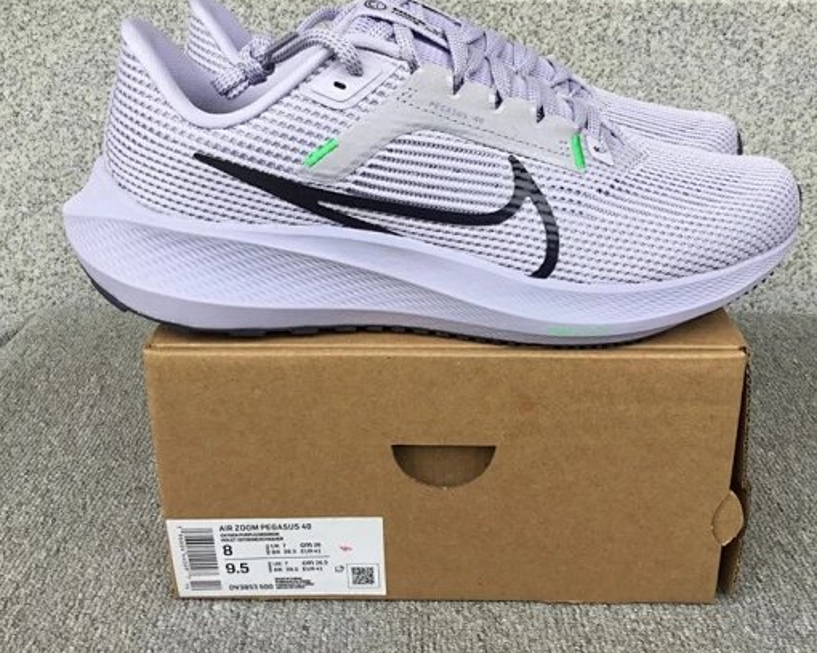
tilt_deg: -20.3
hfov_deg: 47.9
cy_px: 293
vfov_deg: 39.1
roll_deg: -0.1
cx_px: 445
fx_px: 919
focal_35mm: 38
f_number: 2.4
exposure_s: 1/100
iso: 25
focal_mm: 3.3
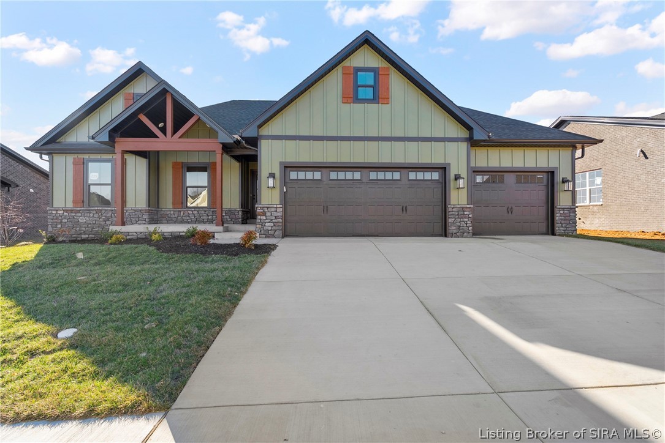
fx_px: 296
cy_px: 222
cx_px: 332
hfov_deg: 96.7
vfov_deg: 73.8
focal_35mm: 16
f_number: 11
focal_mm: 16
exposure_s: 1/40
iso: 400
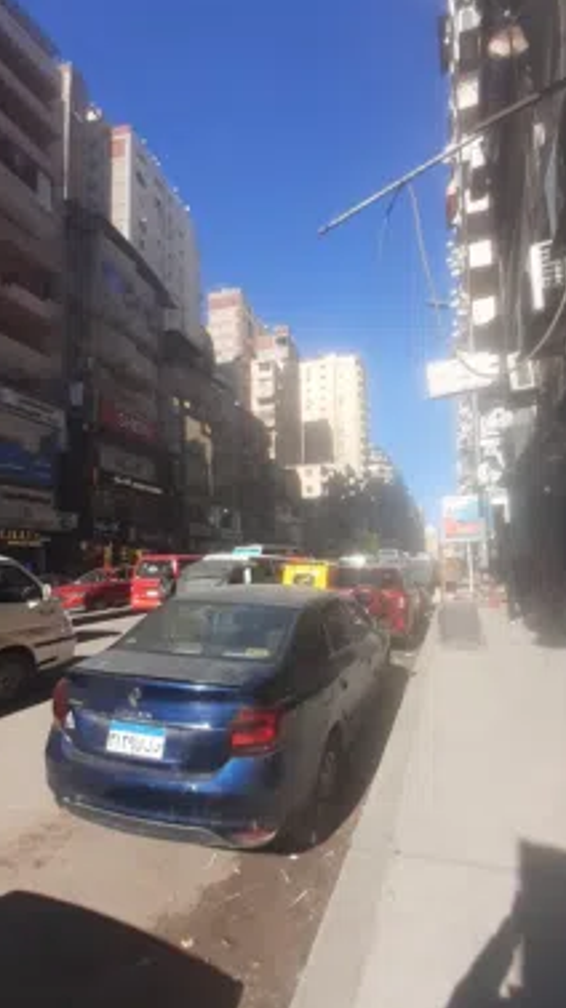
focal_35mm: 15
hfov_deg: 69.8
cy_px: 528
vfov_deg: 103.0
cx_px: 334
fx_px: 401
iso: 40
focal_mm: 1.13
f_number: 2.2
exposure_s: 1/729
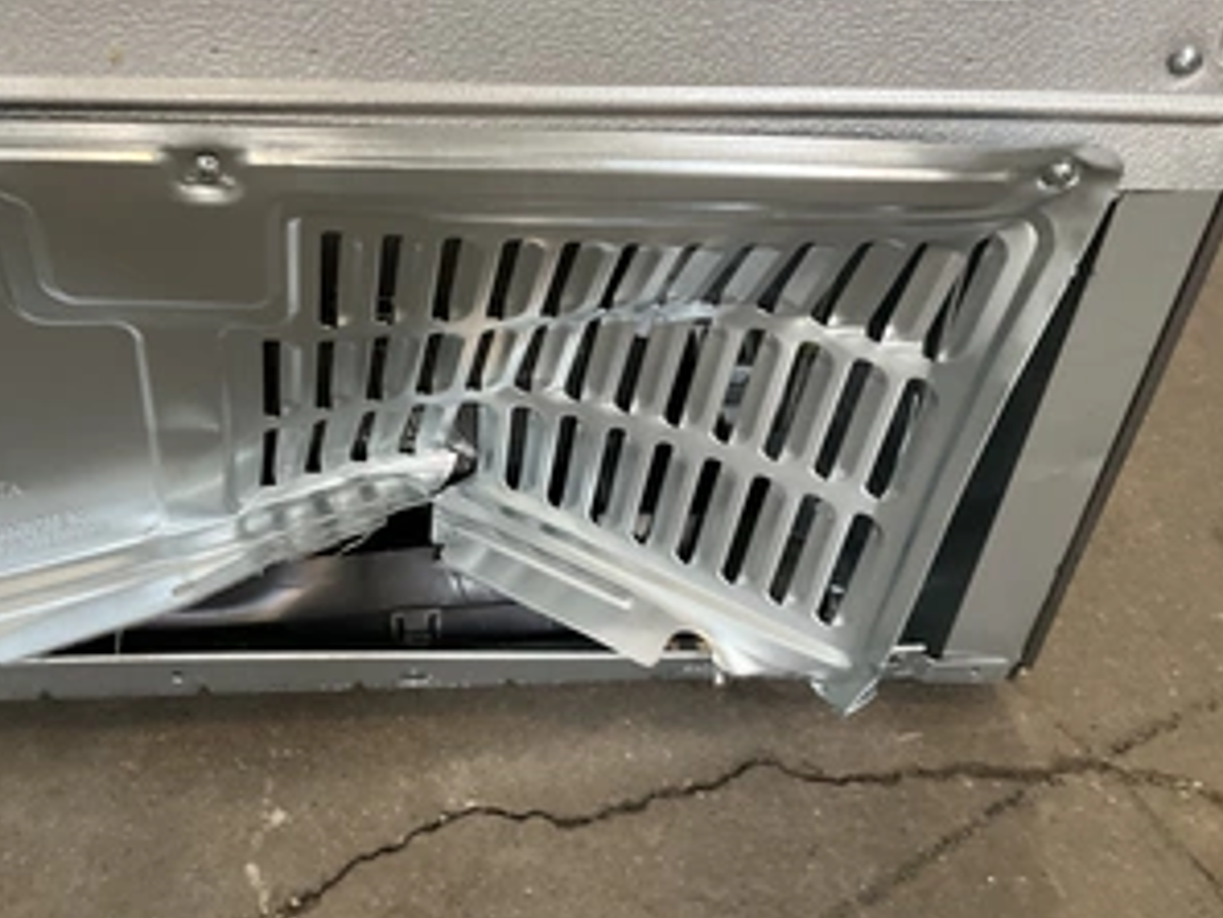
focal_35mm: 39
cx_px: 461
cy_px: 473
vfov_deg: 36.8
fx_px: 1378
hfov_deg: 47.4
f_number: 1.8
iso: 160
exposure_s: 1/60
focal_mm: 3
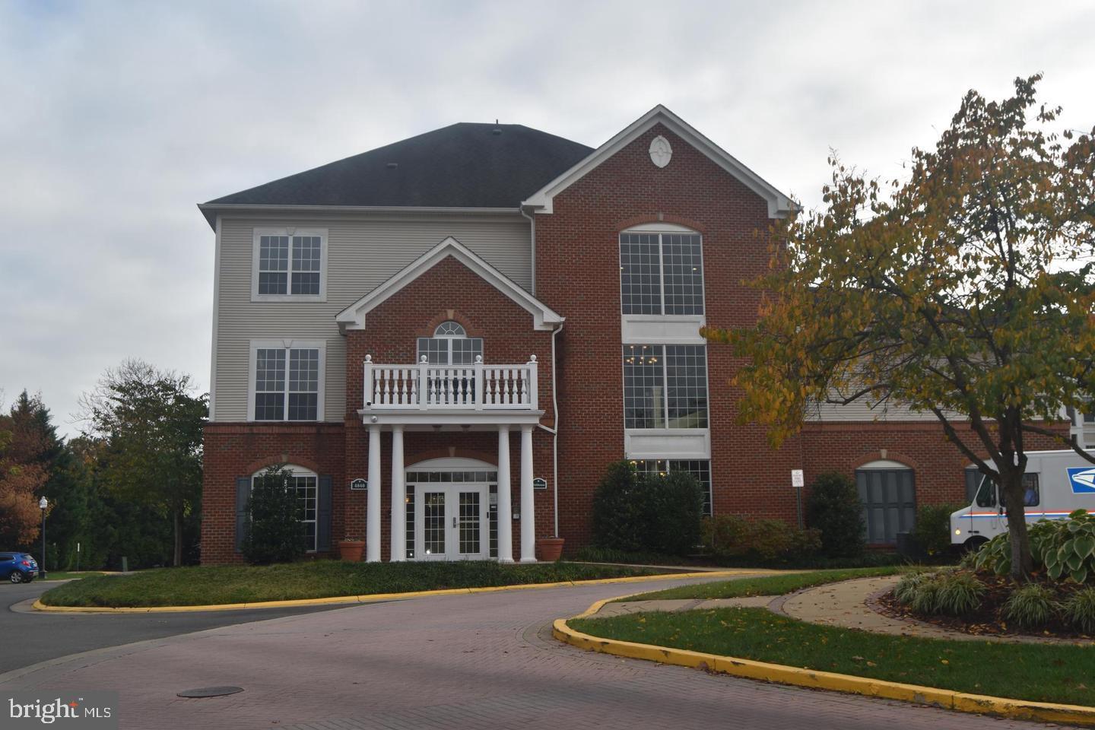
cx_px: 548
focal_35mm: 36
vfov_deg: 36.9
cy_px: 365
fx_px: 1095
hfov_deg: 53.1
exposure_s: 1/200
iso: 100
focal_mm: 24
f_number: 8
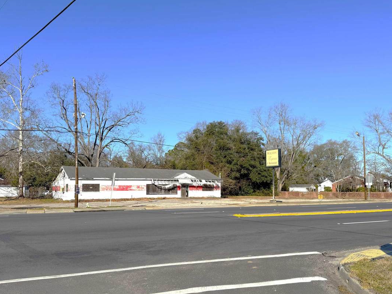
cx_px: 176
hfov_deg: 61.5
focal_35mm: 29
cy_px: 166
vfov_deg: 48.1
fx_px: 328
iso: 80
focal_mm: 6.76
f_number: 1.78
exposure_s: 1/6173
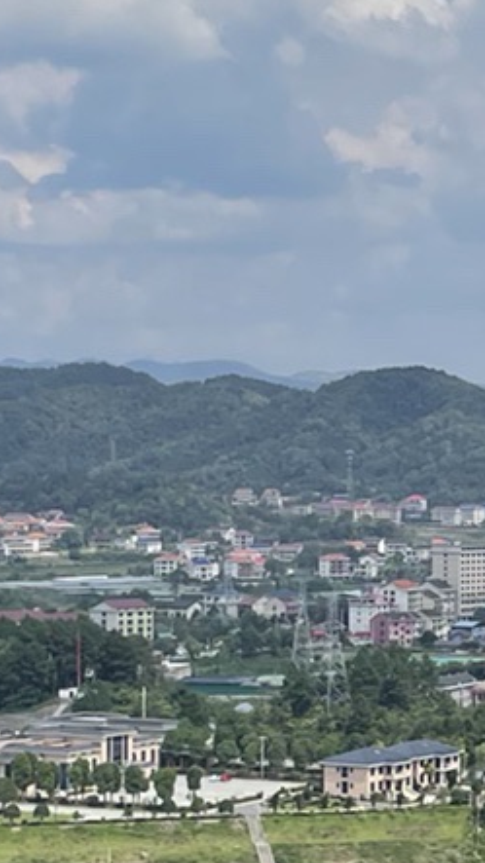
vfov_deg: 16.7
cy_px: 545
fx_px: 2928
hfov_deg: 9.4
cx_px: 567
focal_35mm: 128
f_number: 1.6
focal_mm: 4.2
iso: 32
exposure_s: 1/5291
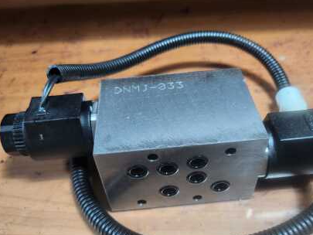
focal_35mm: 32
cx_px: 166
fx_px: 289
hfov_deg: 56.8
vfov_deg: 44.1
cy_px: 129
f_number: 1.8
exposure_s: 1/40
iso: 640
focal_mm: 5
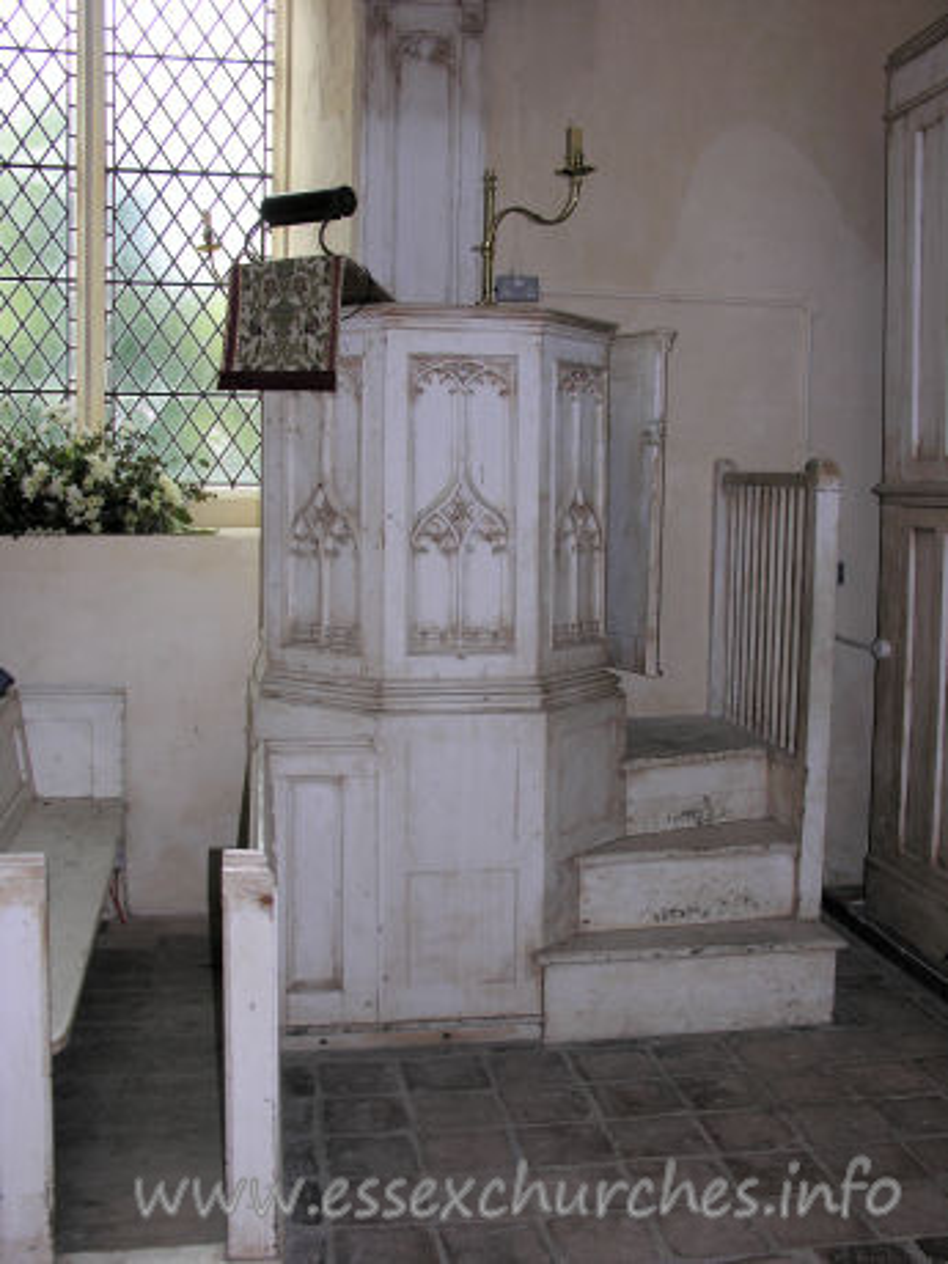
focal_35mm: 40
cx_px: 474
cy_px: 632
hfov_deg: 36.0
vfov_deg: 46.8
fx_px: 1461
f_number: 2.9
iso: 50
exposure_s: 1/60.1
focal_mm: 10.2
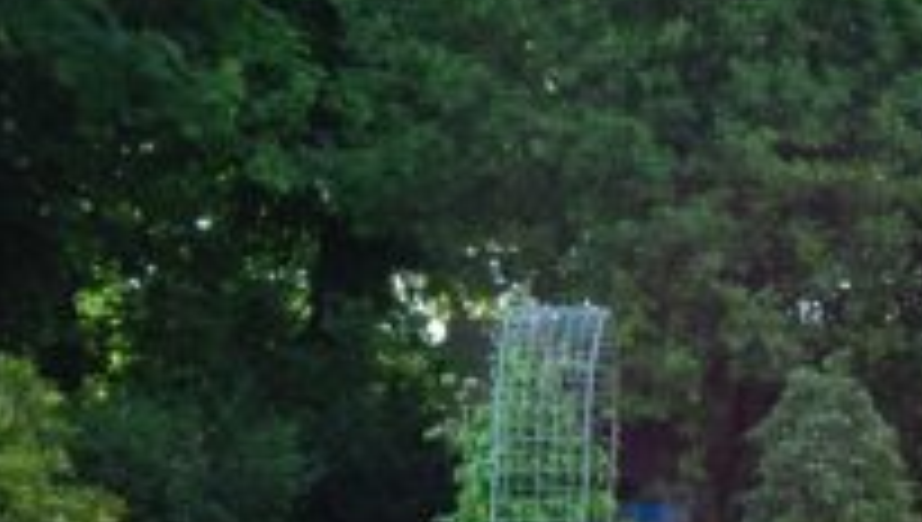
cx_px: 1039
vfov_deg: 7.1
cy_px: 684
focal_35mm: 169
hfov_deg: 12.5
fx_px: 4138
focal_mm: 28
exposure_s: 1/125
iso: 200
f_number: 9
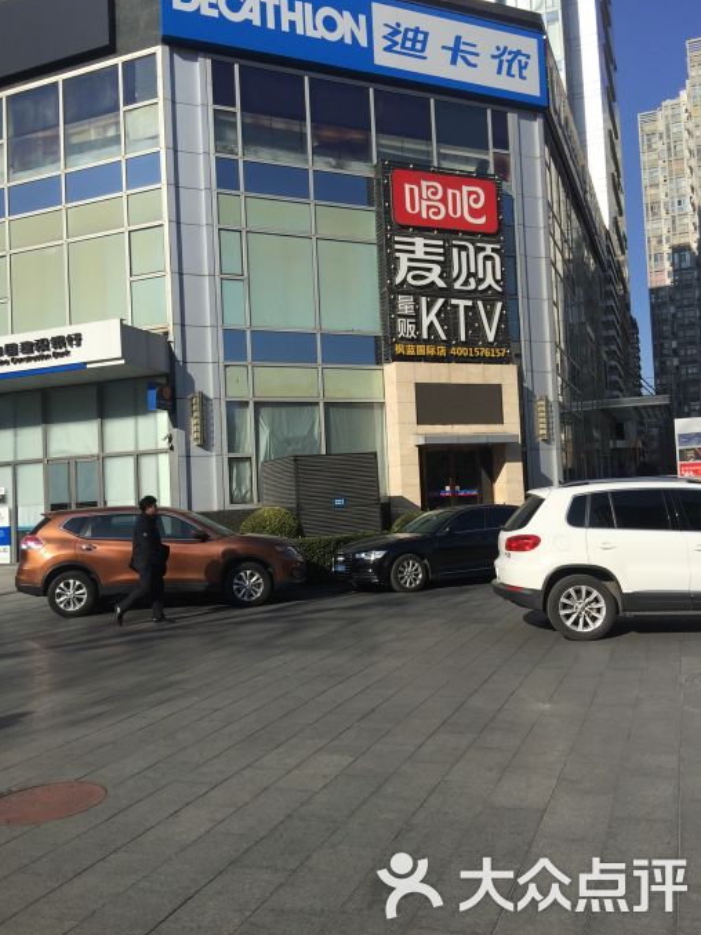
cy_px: 474
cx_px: 361
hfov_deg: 46.8
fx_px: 810
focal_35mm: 30
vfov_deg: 60.0
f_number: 2.2
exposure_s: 1/3049
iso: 32
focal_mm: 4.15
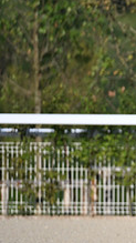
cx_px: 312
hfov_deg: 1.4
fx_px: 5533
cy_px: 88
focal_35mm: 862
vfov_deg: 2.5
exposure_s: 1/1600
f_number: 4.5
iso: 250
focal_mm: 310
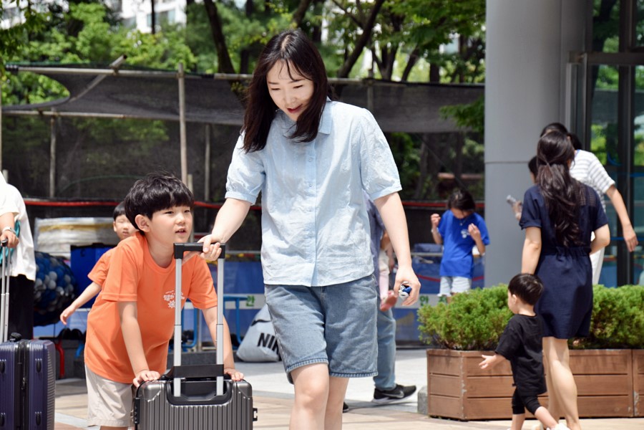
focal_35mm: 158
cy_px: 215
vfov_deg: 8.7
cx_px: 322
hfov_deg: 13.0
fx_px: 2817
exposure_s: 1/250
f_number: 8
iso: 200
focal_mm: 105
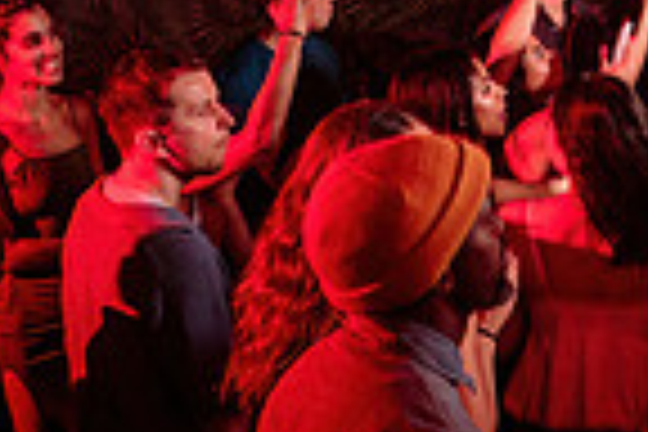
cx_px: 850
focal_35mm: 97
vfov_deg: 14.0
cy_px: 38
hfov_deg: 19.4
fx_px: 1746
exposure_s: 1/40
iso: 800
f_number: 3.2
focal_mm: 24
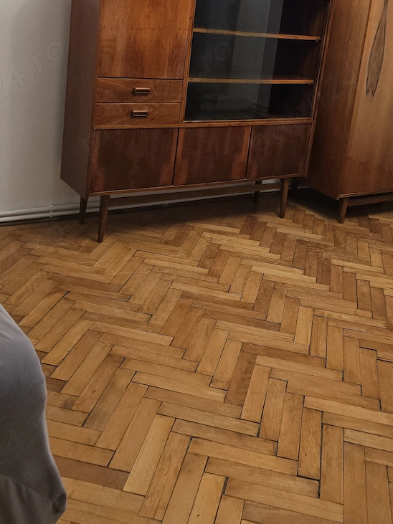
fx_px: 636
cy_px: 136
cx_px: 240
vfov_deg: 43.5
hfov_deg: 34.2
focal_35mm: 42
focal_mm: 6.3
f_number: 1.7
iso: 320
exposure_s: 1/100
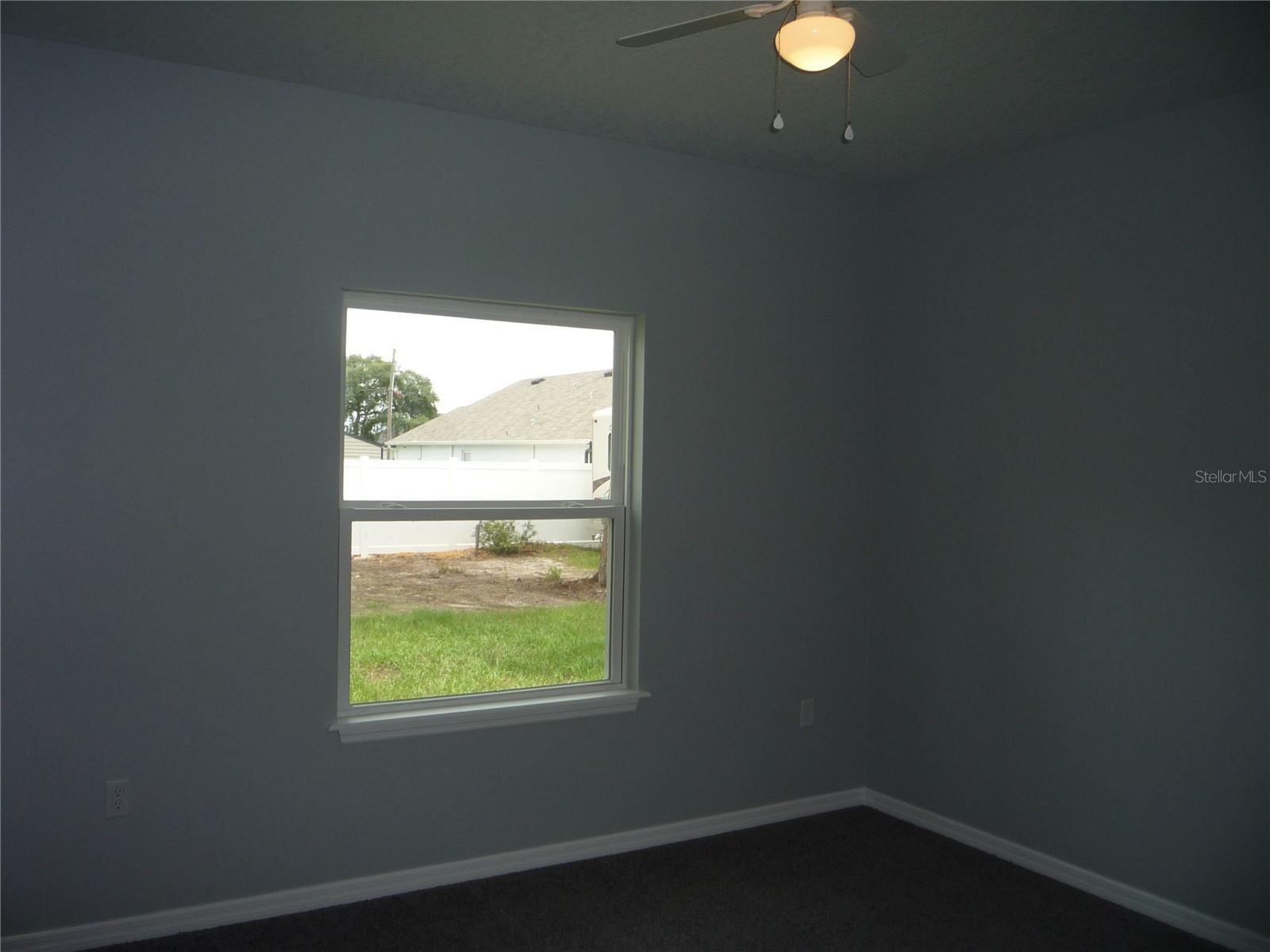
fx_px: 1101
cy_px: 476
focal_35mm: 30
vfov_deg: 46.8
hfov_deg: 60.0
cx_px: 635
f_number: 4
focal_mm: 5.2
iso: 100
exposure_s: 1/160
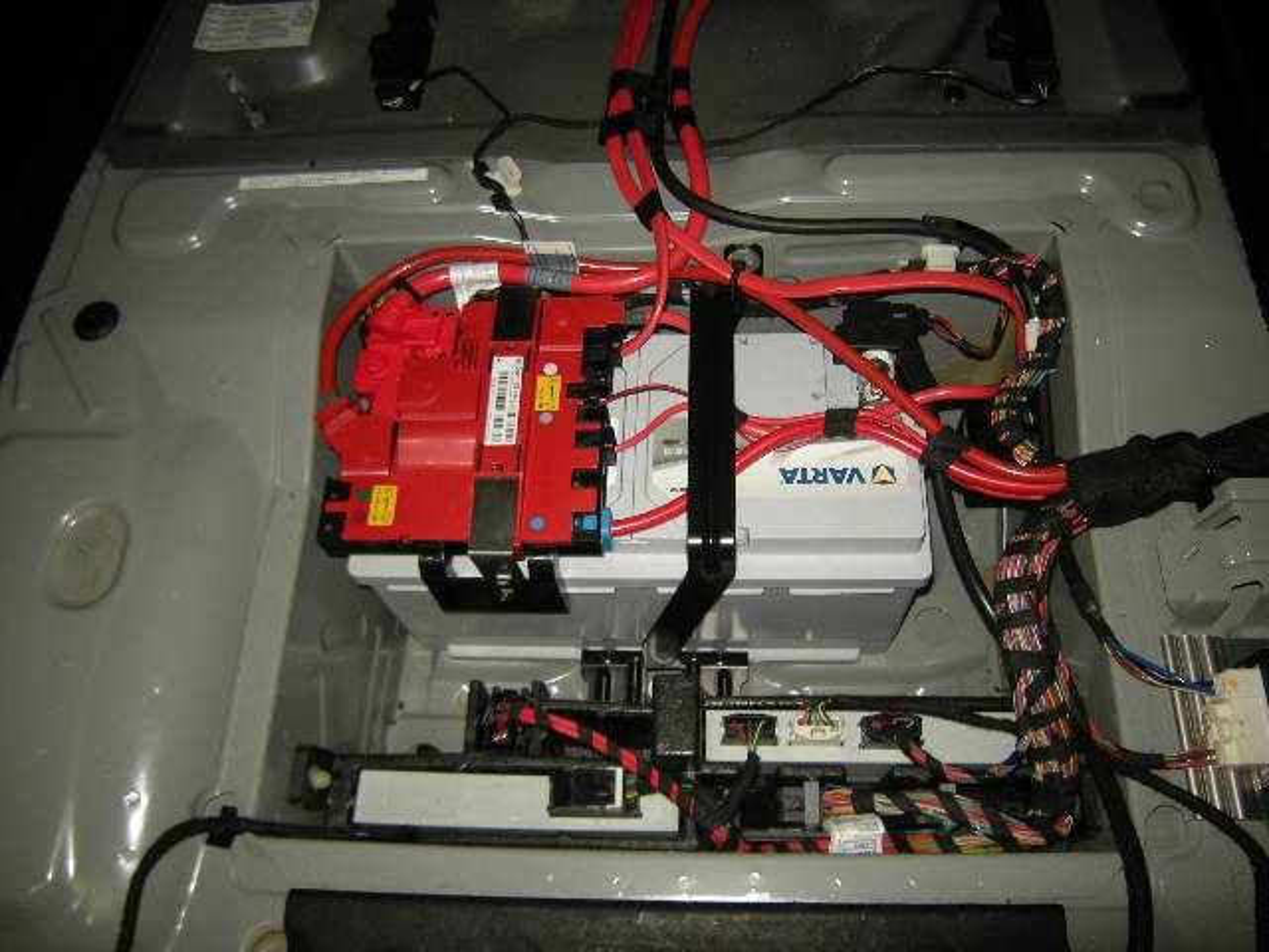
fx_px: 1026
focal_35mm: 28
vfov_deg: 49.7
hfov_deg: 63.4
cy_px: 476
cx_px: 634
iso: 64
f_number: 2.8
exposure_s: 1/60
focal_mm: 4.7
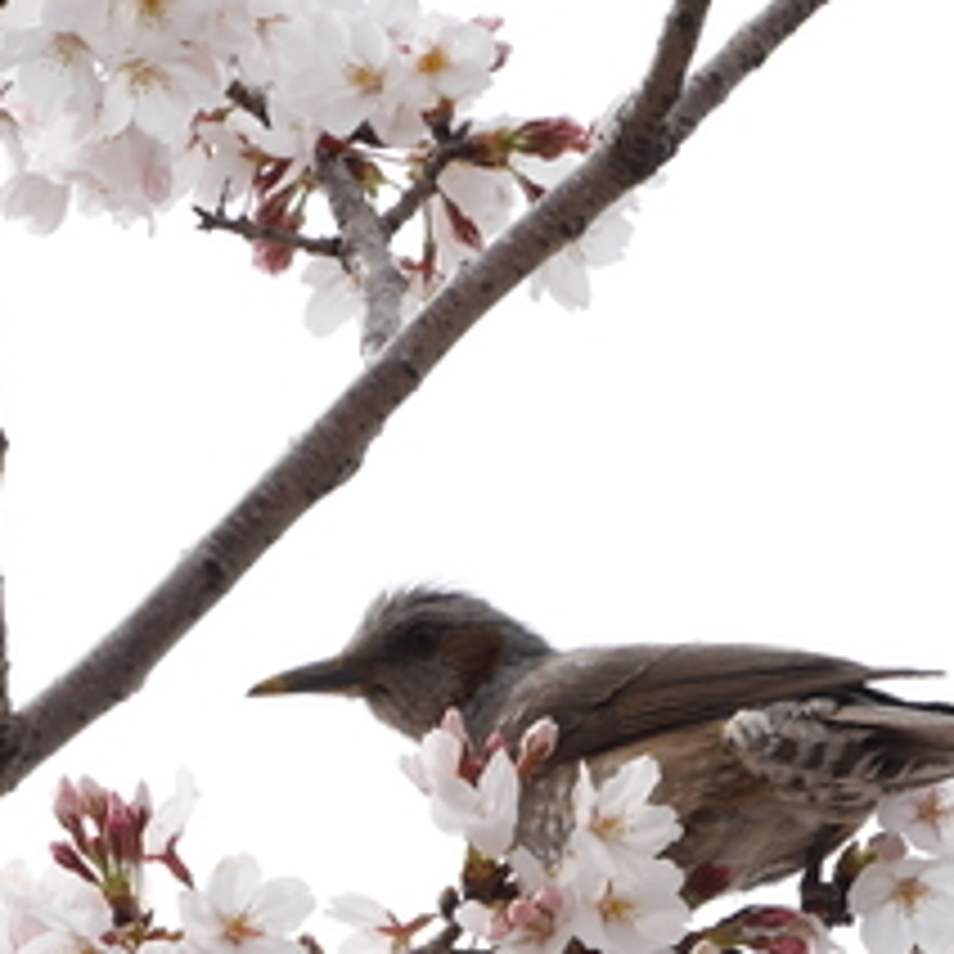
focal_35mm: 938
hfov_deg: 1.9
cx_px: 477
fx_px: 29247
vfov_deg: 1.9
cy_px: 677
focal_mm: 187
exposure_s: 1/640
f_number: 6.3
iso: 200
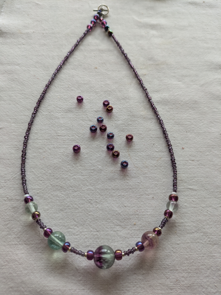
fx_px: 213
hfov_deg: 54.9
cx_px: 110
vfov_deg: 69.4
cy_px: 148
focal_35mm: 25
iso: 84
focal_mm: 5.43
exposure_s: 1/25
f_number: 1.89
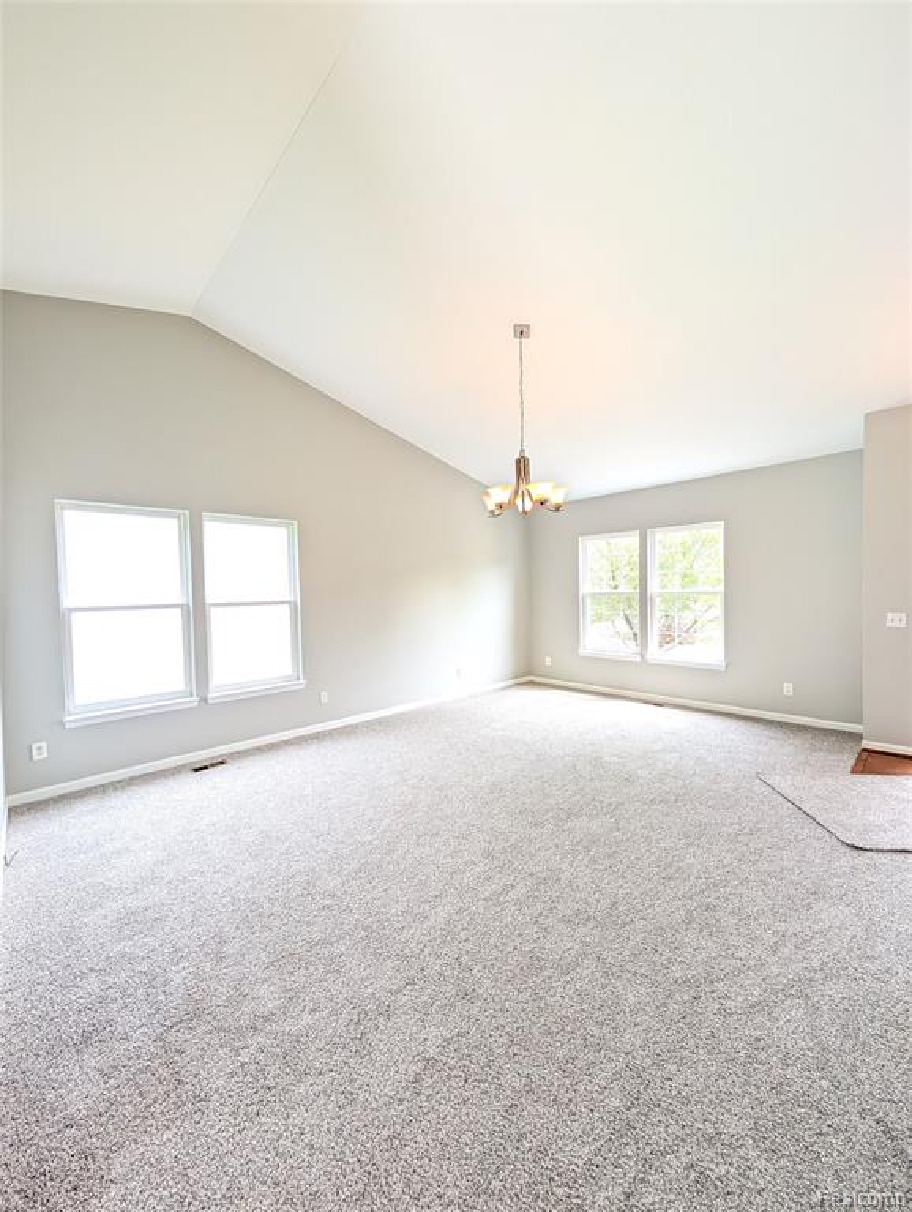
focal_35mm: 12
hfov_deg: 94.6
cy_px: 606
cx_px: 456
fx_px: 421
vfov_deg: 110.5
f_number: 1.7
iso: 75
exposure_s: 1/120
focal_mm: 2.02
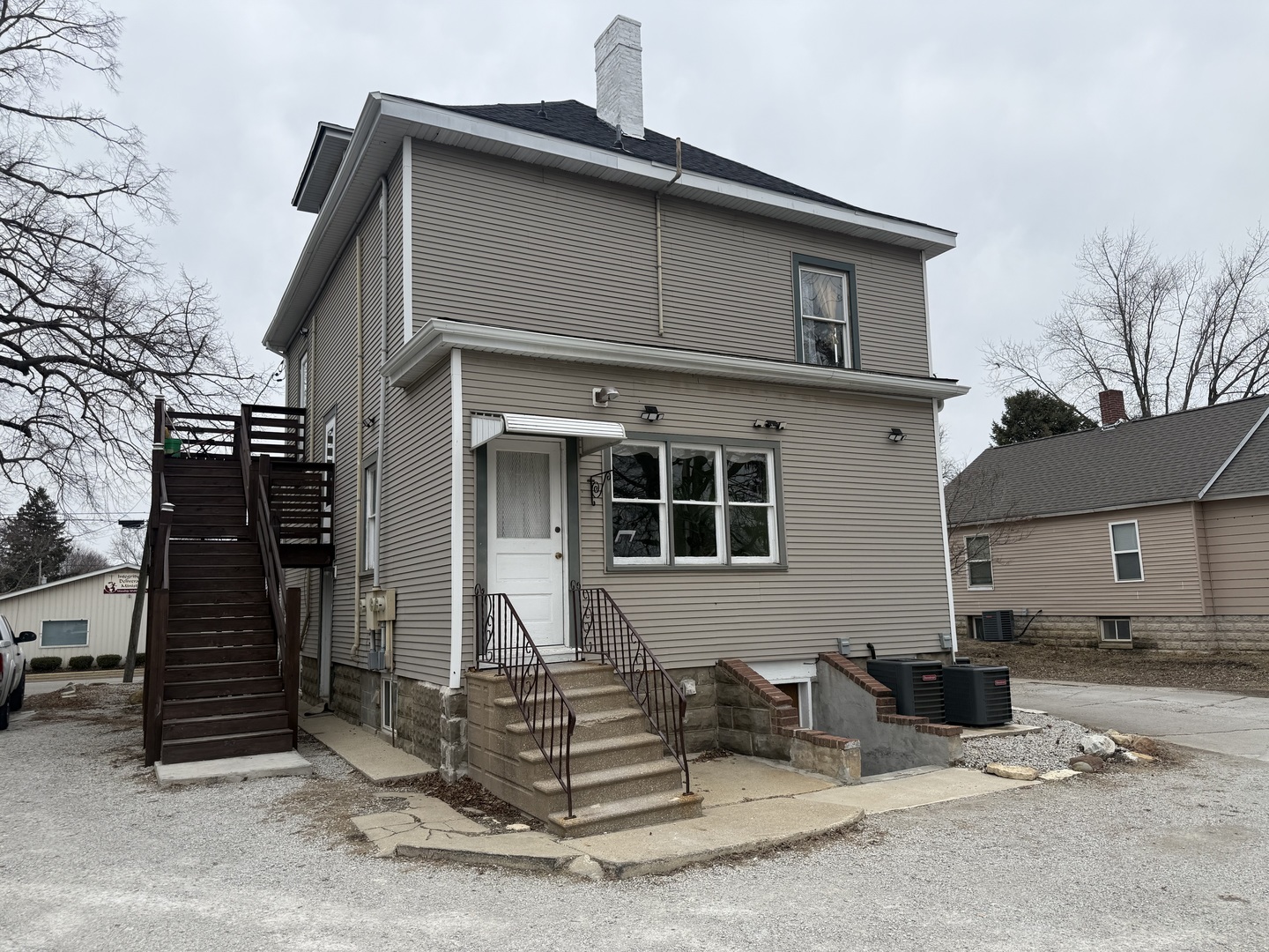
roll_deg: +1.9
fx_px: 880
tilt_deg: +8.9
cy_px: 476
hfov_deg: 71.6
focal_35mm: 24
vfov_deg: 56.8
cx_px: 634
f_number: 1.78
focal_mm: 6.76
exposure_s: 1/2299
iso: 80
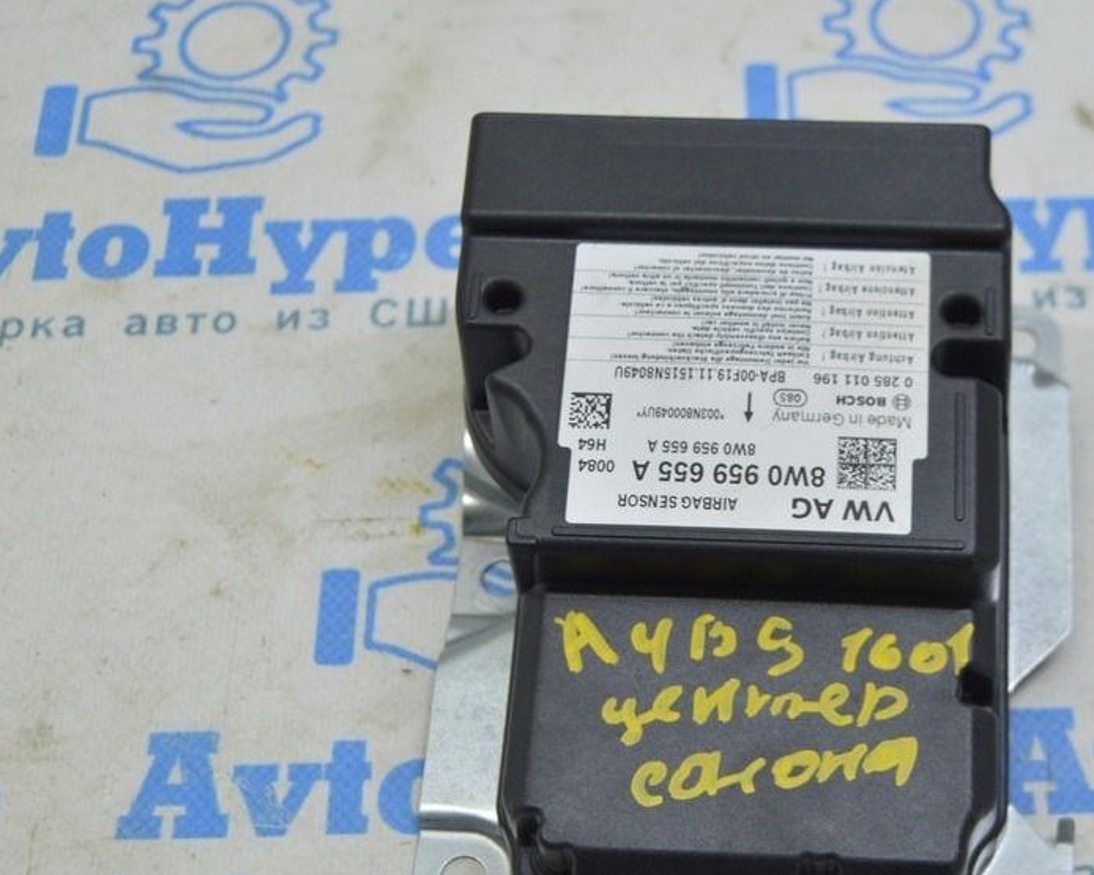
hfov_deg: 26.1
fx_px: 2353
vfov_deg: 21.1
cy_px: 485
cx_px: 705
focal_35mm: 73
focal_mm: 35
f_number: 5.6
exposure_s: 1/40
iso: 400
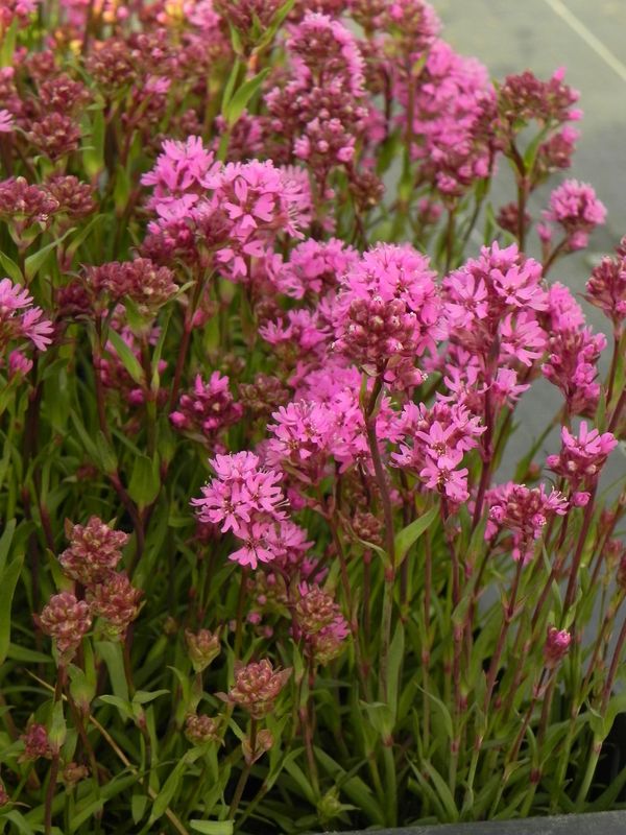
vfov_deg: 20.7
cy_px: 418
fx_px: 2291
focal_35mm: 95
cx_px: 313
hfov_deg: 15.6
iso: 160
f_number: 4.5
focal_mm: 16.9
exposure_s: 1/250
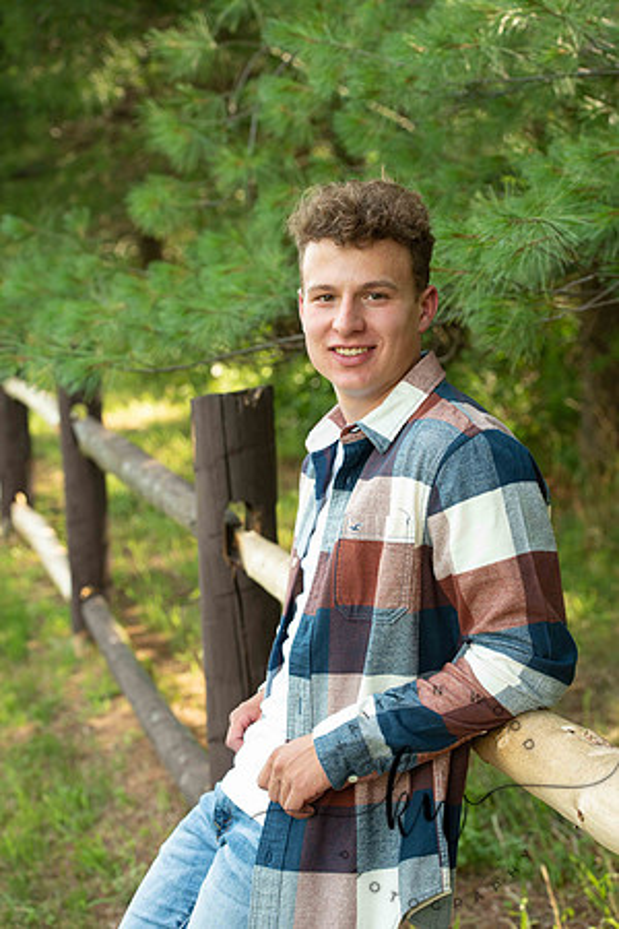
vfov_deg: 28.8
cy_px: 464
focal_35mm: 70
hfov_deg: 19.5
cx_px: 310
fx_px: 1805
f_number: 5
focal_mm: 70
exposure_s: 1/200
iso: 400
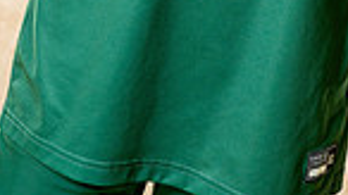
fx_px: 1135
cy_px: -338
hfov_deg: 17.4
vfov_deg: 8.6
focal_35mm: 123
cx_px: 179
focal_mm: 38
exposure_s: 1/250
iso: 640
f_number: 7.1
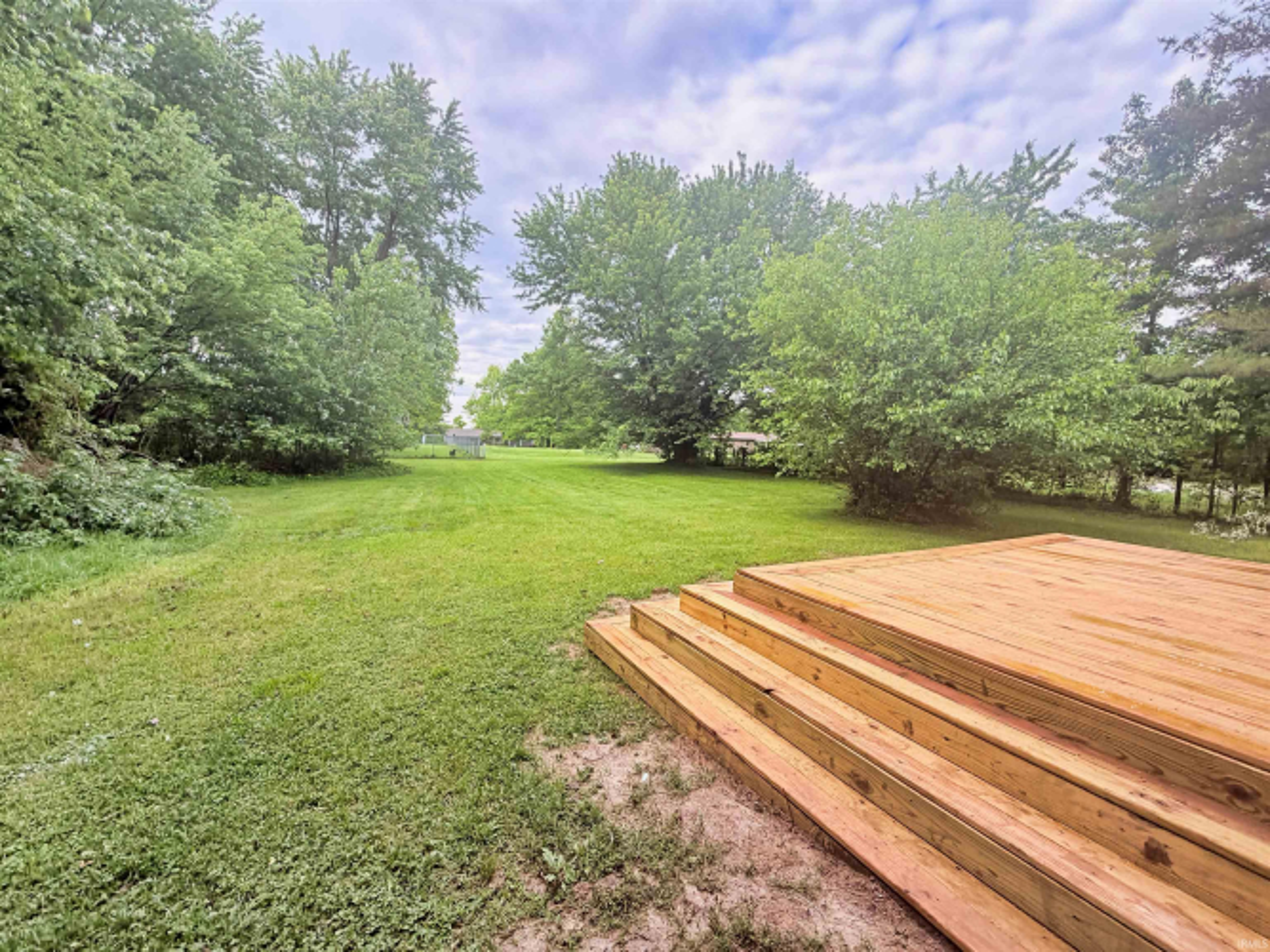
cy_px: 476
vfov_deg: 85.7
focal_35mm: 14
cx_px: 635
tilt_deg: -4.9
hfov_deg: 102.1
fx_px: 514
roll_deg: +0.4
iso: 40
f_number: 2.2
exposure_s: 1/190
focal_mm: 2.22
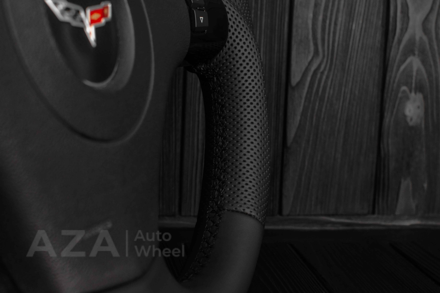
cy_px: 146
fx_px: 642
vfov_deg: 25.8
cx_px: 220
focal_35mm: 52
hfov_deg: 37.8
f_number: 6.3
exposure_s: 1/125
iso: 500
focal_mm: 35
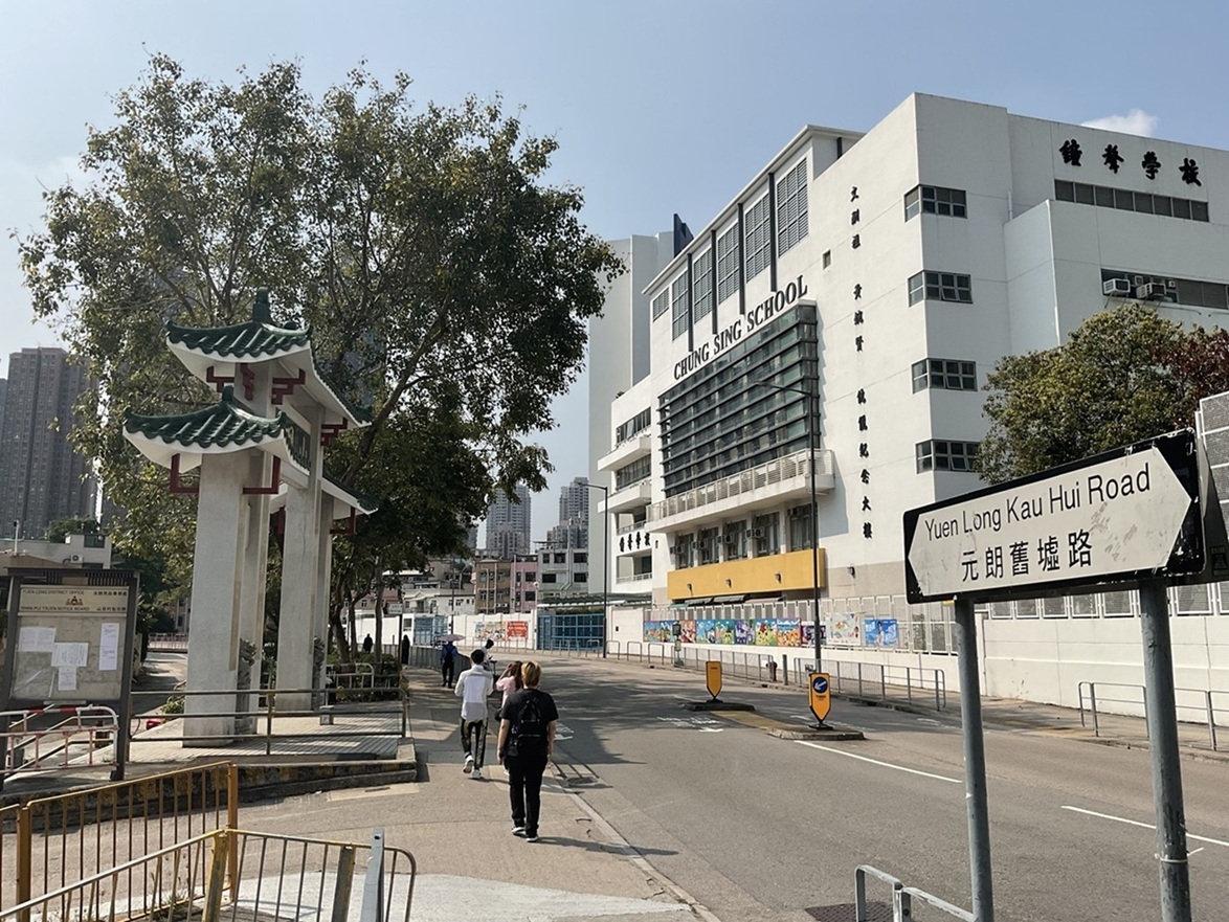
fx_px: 1030
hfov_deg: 61.6
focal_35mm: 29
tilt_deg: +8.5
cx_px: 614
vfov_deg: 48.2
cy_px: 461
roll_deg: +0.7
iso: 16
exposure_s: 1/3125
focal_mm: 3
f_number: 1.8
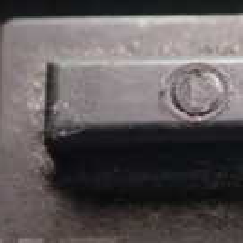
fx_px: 945
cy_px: 290
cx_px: 296
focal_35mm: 119
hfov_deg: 14.2
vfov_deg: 14.2
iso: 1250
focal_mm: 5.4
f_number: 2.3
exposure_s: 1/30
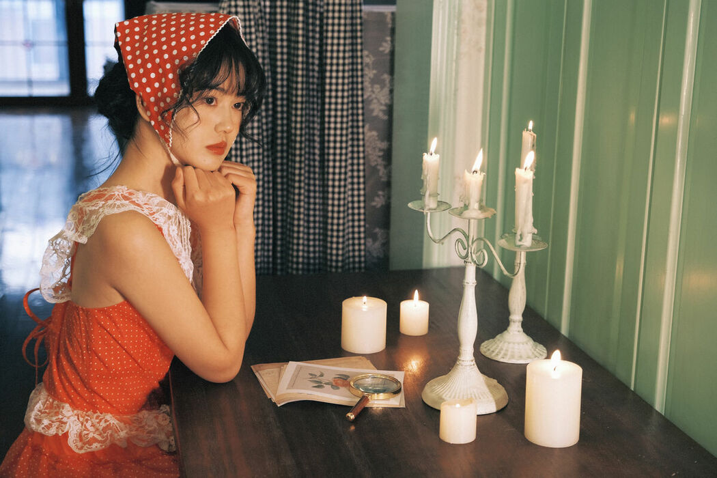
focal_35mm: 55
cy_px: 239
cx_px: 358
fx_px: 1095
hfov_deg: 36.2
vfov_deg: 24.6
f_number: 2.8
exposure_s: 1/30
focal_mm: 36.5
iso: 160
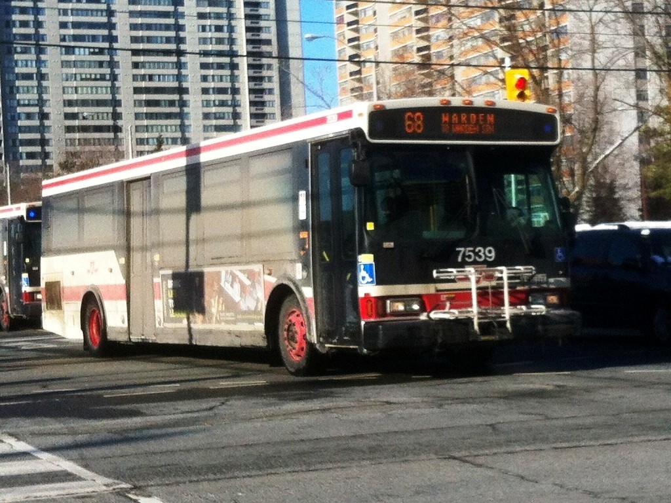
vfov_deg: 40.7
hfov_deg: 52.6
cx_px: 336
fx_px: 678
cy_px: 252
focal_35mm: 35
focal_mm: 3.85
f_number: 2.8
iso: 80
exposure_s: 1/1508
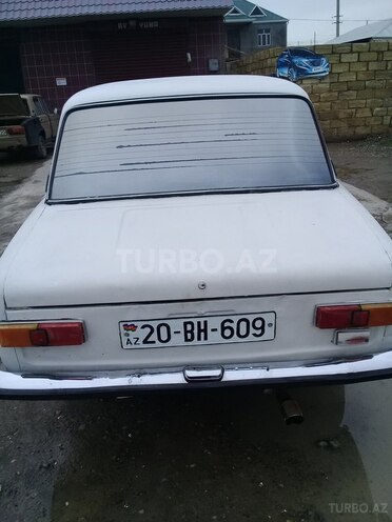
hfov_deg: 45.4
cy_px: 261
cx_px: 196
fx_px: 468
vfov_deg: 58.4
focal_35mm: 31
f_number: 2.2
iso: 50
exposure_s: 1/524
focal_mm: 3.3
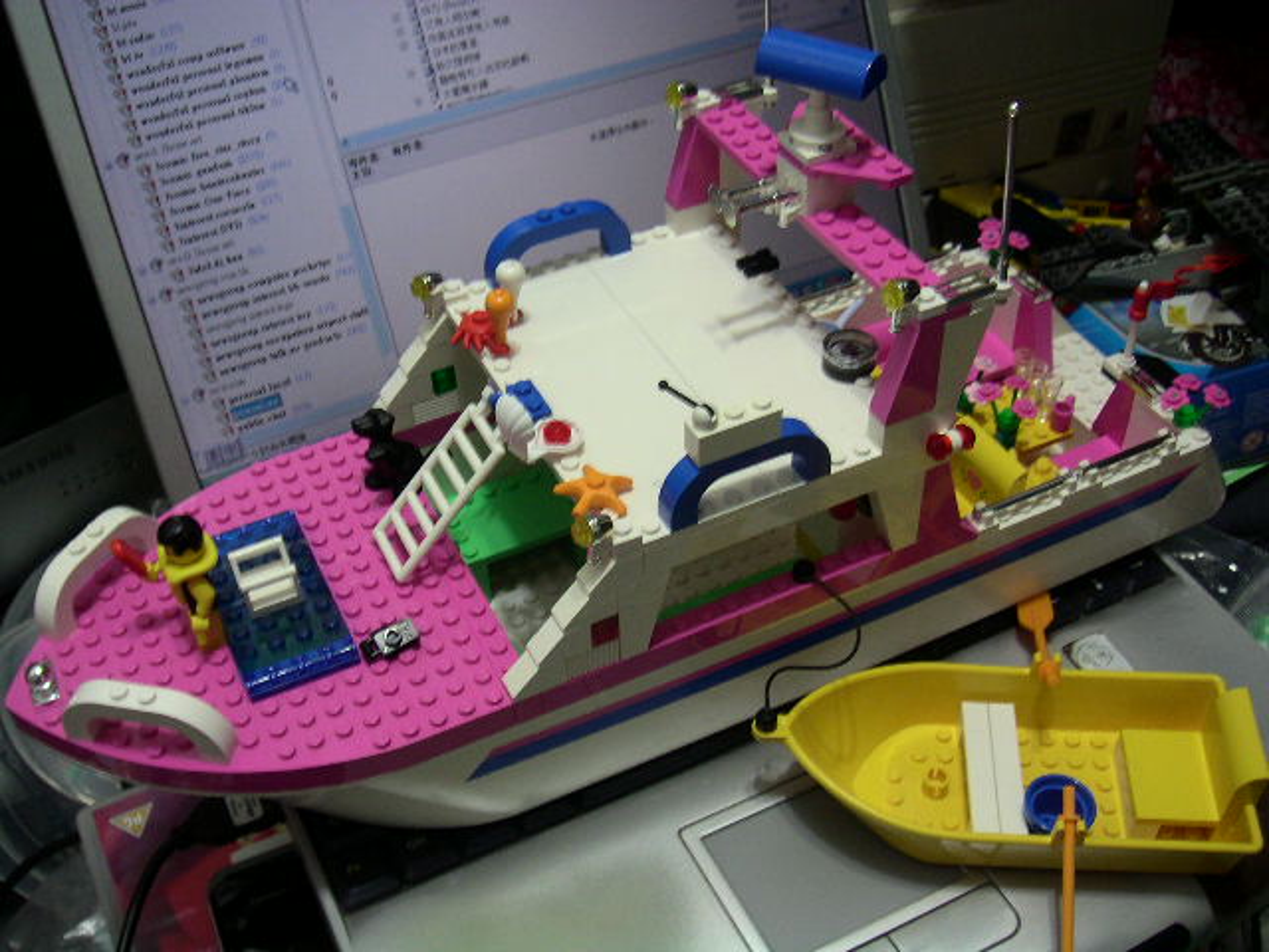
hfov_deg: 49.0
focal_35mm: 38
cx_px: 634
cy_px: 476
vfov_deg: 37.7
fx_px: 1393
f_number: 2.8
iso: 100
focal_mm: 6
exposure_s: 1/12
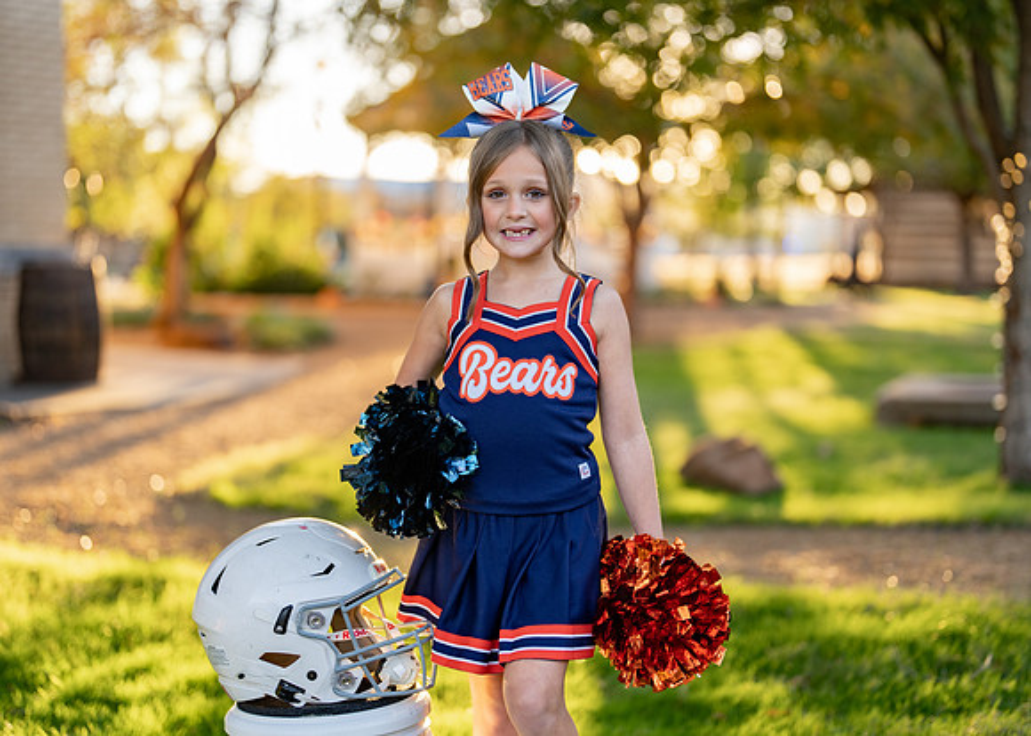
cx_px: 516
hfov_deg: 37.2
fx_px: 1534
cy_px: 368
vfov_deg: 27.0
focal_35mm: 52
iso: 100
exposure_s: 1/500
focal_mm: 50
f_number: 1.2
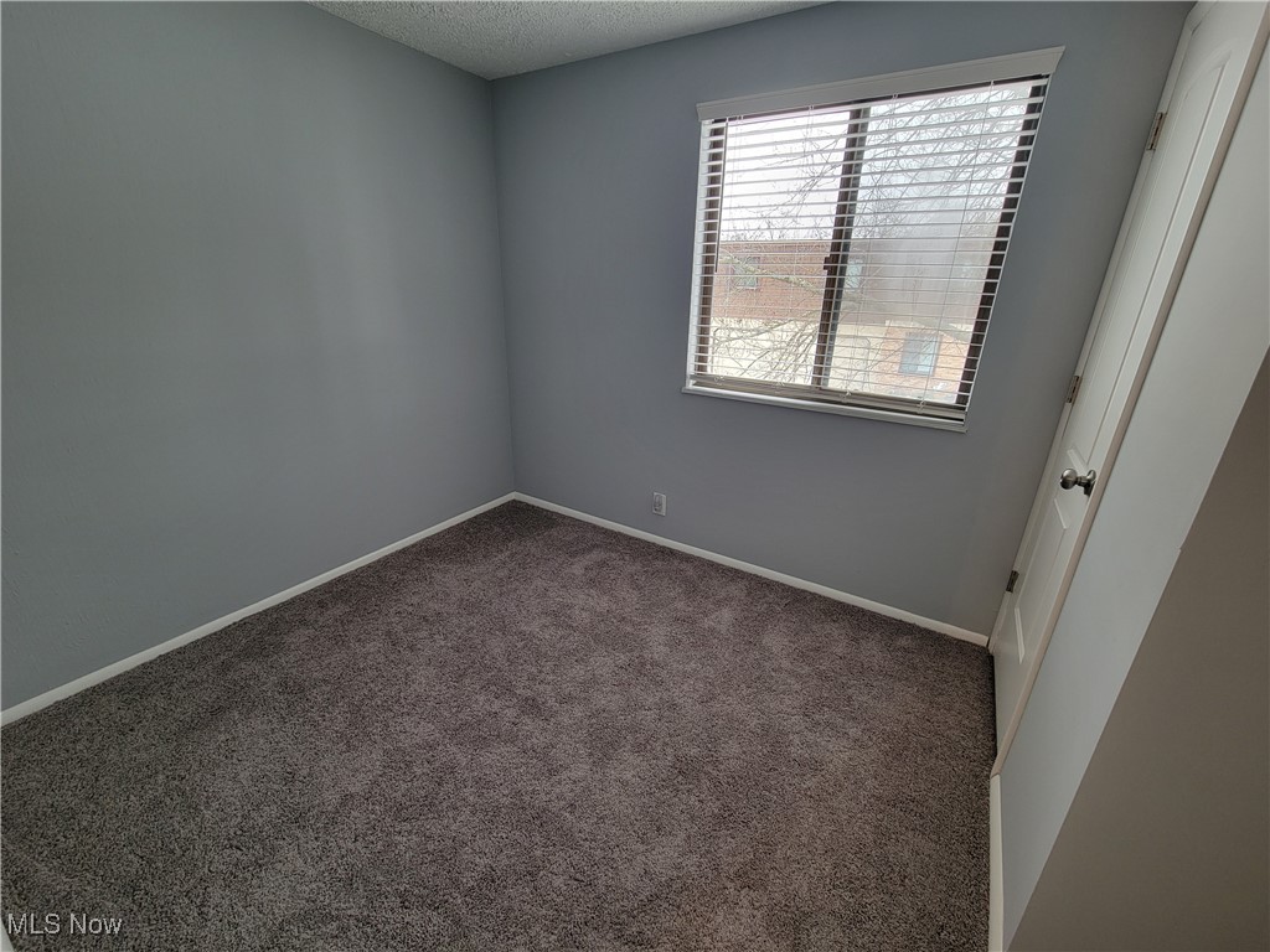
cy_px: 476
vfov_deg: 89.9
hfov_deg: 106.2
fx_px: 477
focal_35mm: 13
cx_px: 635
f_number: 2.2
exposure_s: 1/60
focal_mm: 2.2
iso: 80
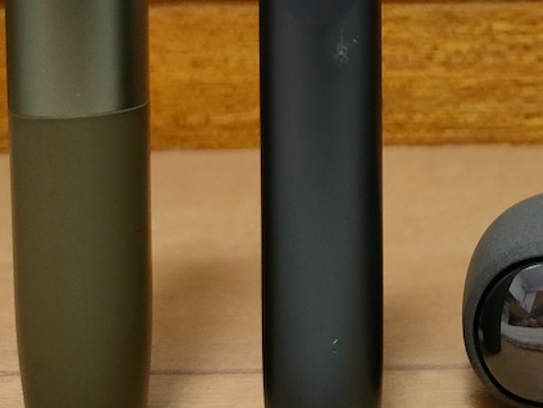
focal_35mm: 79
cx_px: 615
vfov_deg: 17.7
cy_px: -94
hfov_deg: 23.1
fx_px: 1240
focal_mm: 4.73
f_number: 1.7
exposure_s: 1/50
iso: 759
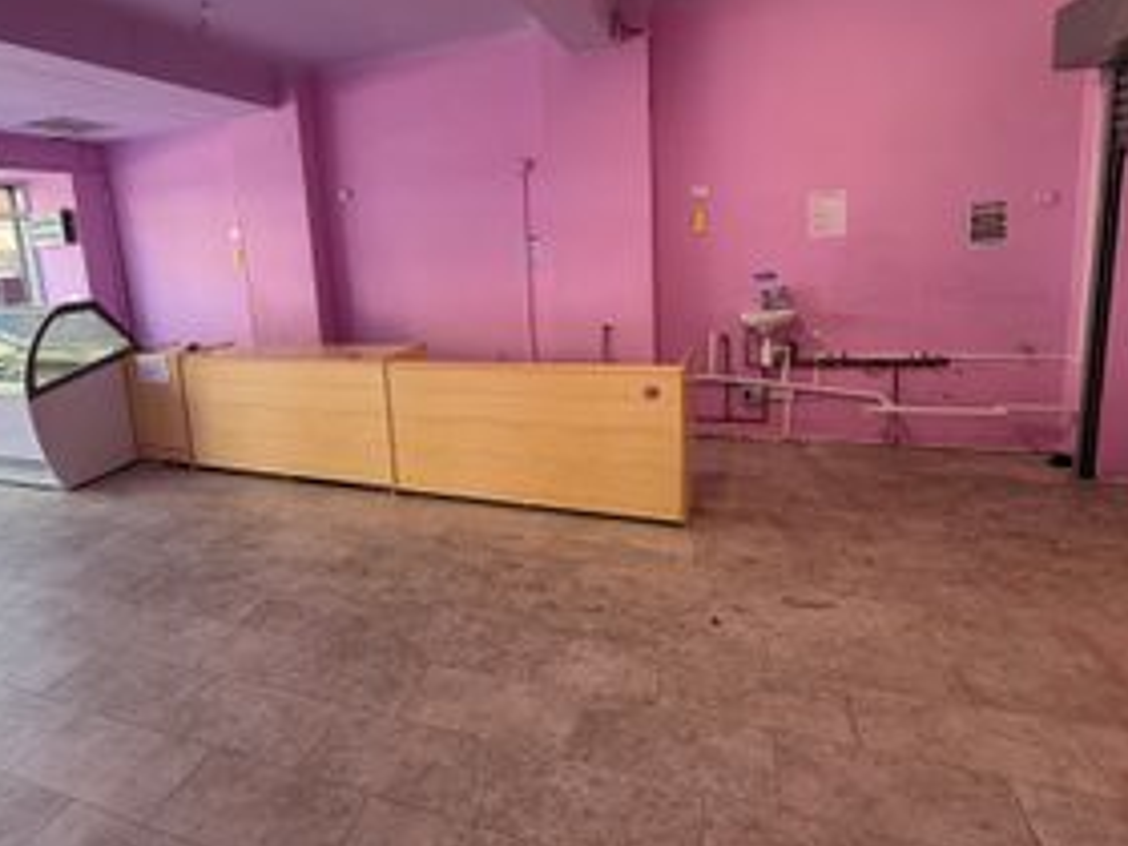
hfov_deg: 80.9
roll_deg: +4.7
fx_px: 652
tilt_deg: -9.0
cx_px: 459
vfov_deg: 65.4
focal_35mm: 20
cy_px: 338
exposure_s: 1/100
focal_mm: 2.22
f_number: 2.2
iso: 160
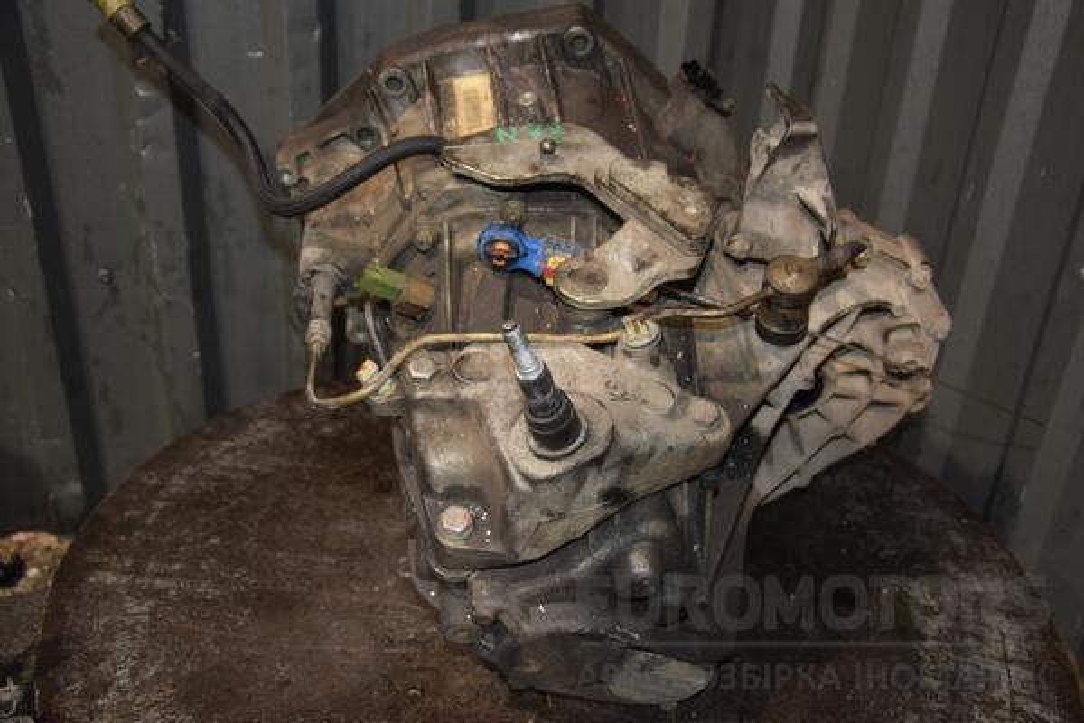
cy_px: 362
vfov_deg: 36.9
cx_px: 542
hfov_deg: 53.1
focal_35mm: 36
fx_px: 1084
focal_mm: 24
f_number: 5
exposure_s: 1/60
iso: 800
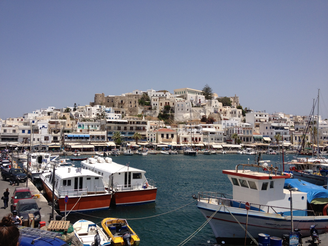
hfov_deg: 52.6
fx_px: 332
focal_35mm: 35
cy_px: 123
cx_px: 164
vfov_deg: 40.7
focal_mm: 4.28
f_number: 2.4
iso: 50
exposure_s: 1/2762
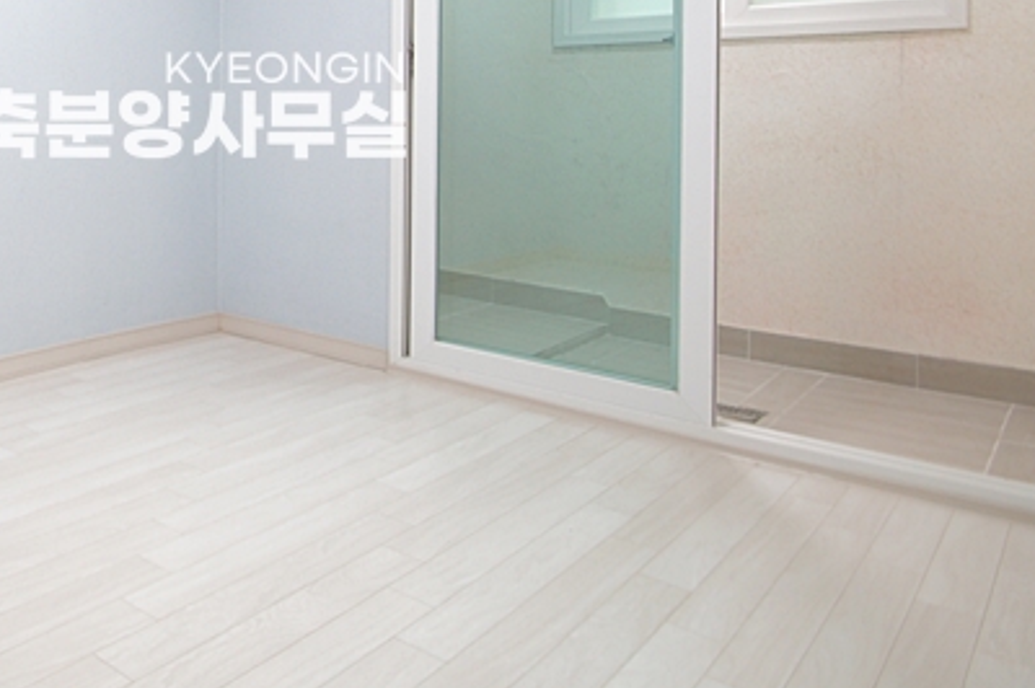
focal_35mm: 30
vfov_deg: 40.6
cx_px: 85
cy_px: 85
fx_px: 862
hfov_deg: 53.4
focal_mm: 10
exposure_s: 1/25
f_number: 4
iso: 400
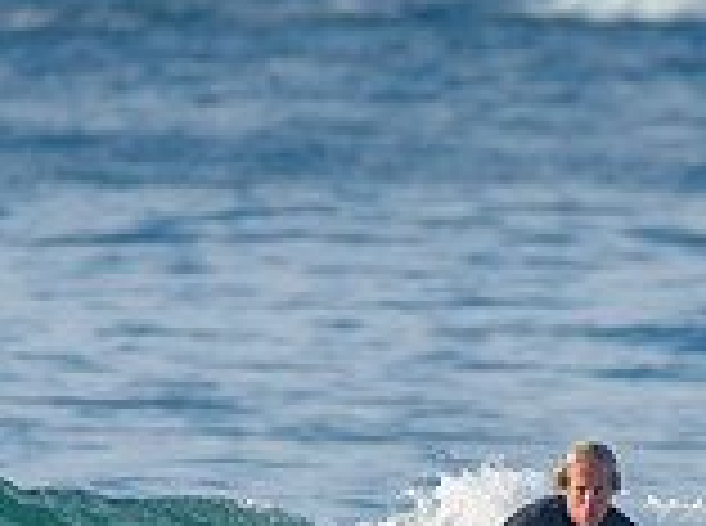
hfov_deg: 0.9
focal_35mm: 2185
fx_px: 44462
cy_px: 574
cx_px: 513
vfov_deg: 0.7
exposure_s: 1/2000
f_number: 5.6
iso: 320
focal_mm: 500
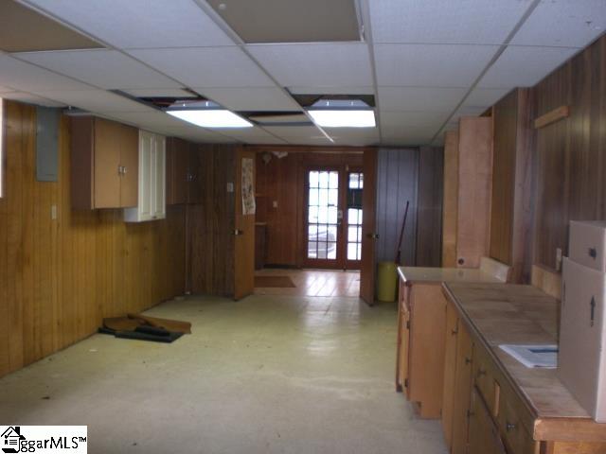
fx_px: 665
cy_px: 227
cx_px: 303
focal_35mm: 38
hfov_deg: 49.0
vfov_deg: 37.7
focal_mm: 6.3
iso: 200
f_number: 3.1
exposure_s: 1/60
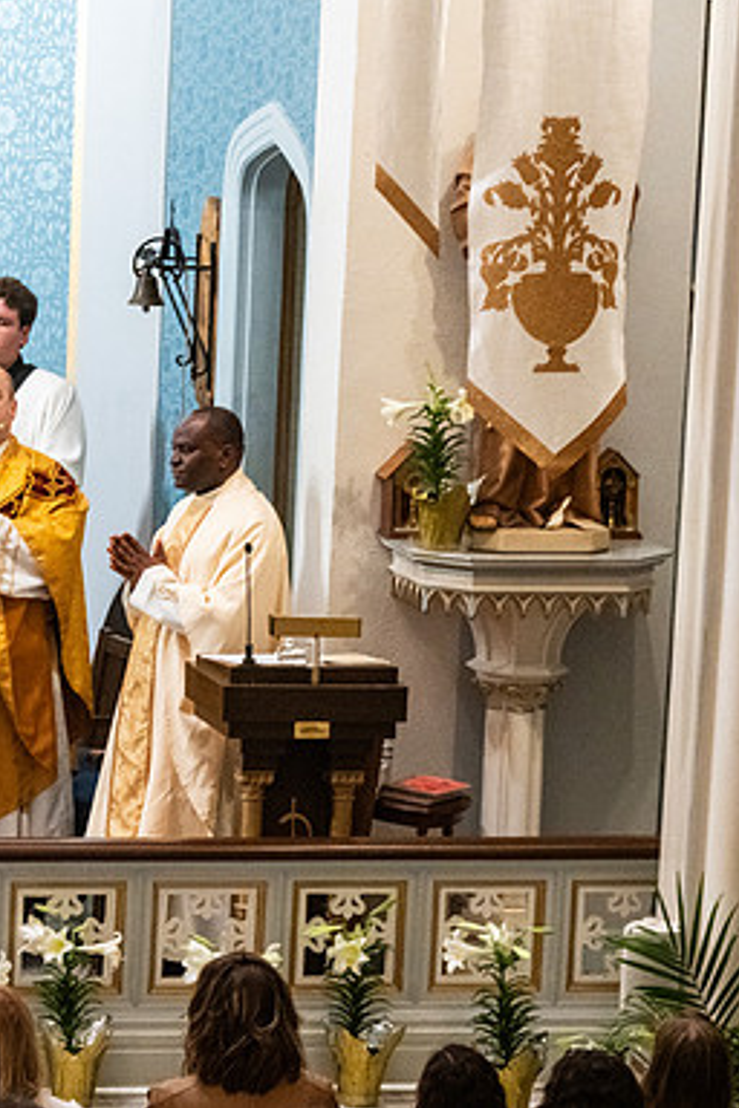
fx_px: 6774
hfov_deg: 6.2
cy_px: 553
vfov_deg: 9.4
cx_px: -6
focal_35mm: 220
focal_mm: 140
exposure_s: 1/60
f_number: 9
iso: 5000
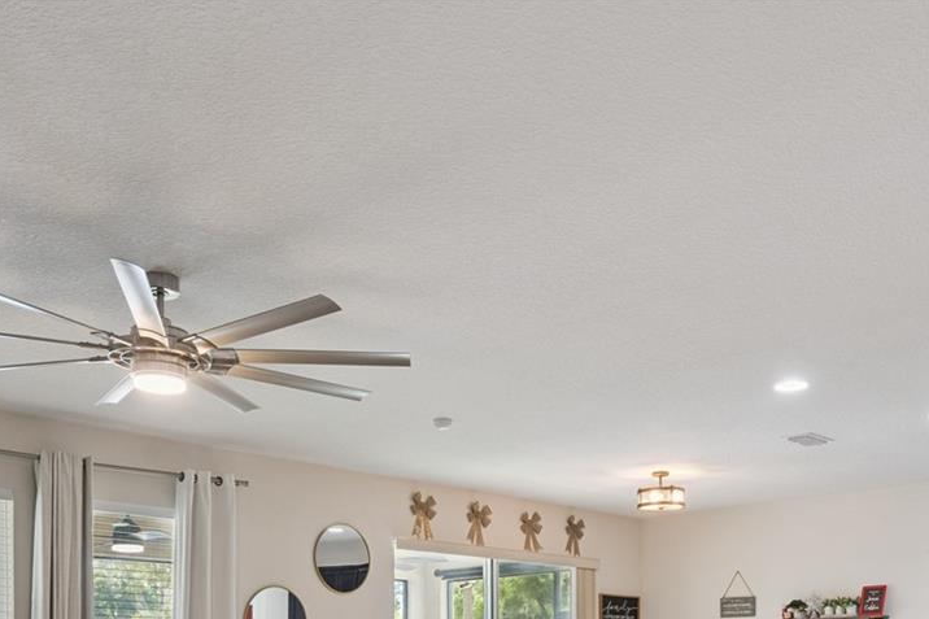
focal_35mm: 40
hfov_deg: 48.4
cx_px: 514
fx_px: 1032
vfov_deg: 29.9
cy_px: 688
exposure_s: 1/13
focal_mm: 17.9
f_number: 10
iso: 800
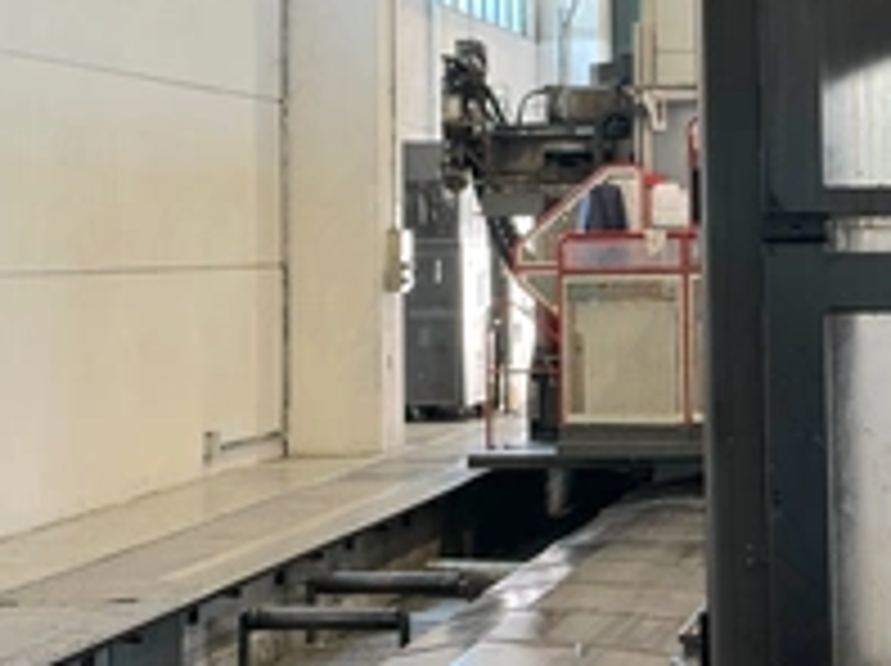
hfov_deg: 20.2
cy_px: 86
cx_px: 608
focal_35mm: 97
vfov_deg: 15.1
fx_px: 2494
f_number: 1.78
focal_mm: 6.86
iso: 80
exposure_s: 1/50
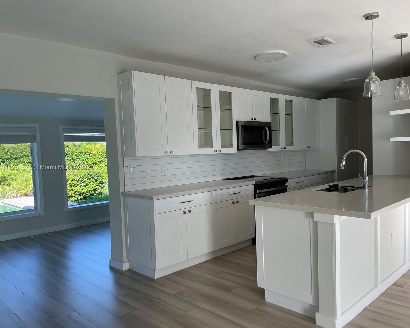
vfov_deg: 51.5
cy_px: 168
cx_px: 226
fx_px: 340
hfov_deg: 62.1
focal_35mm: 28
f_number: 1.6
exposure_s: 1/326
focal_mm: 4.2
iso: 32
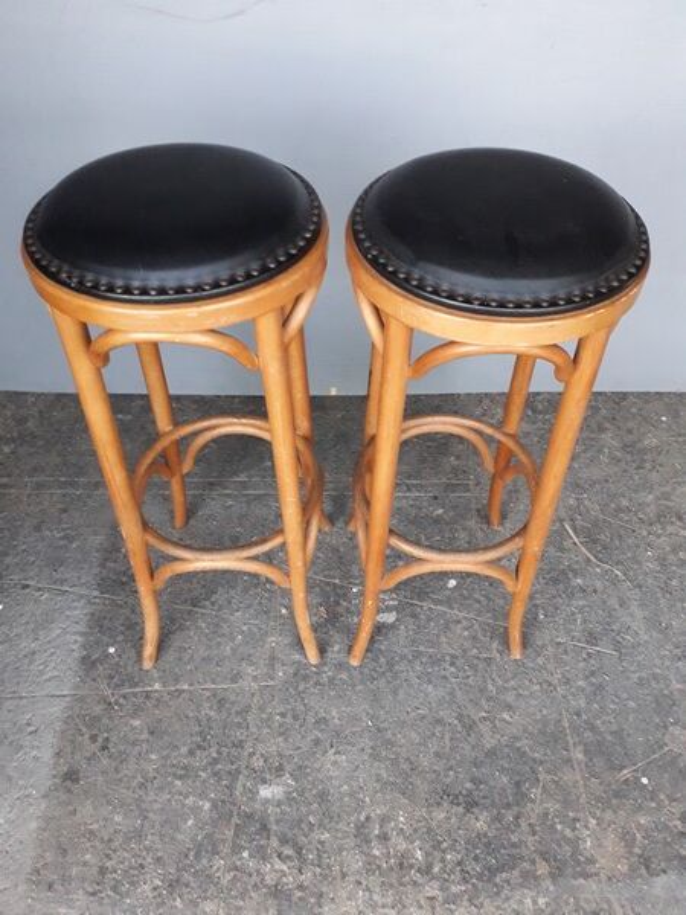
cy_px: 458
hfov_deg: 51.4
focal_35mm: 27
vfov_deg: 65.3
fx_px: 713
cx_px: 343
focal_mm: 3.6
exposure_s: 1/50
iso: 250
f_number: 1.9
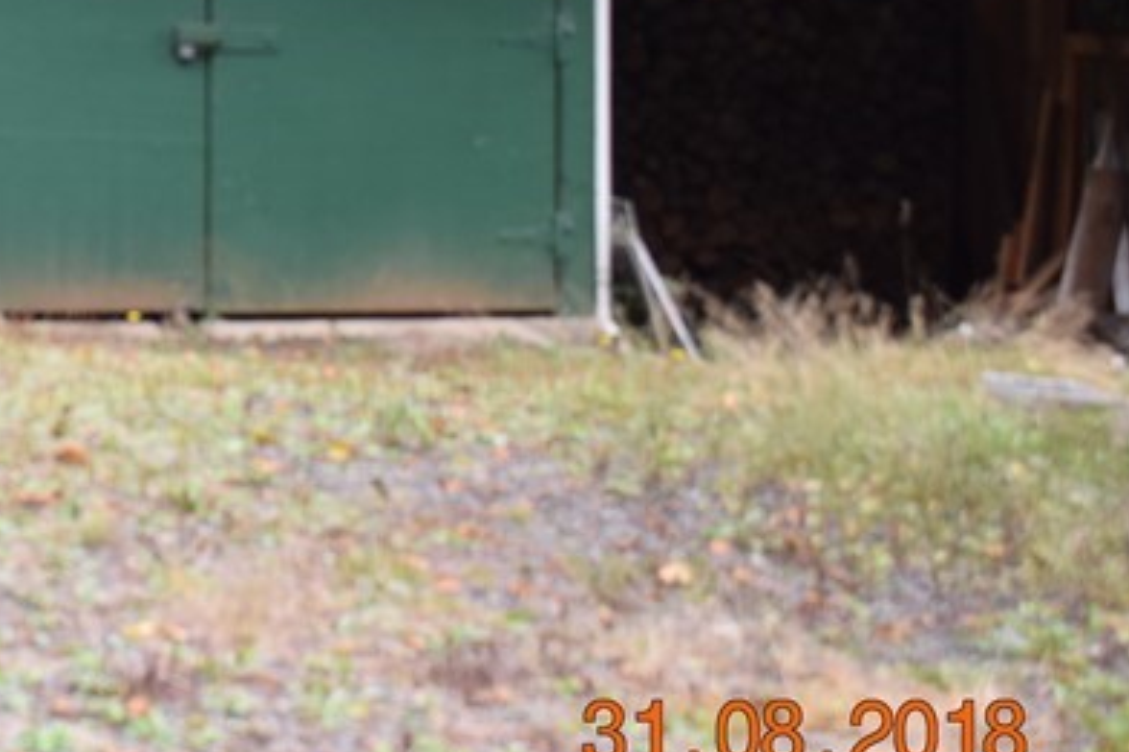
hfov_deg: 18.0
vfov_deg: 12.4
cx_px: -235
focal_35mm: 108
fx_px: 3385
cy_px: -154
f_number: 5.6
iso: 400
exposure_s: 1/125
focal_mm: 26
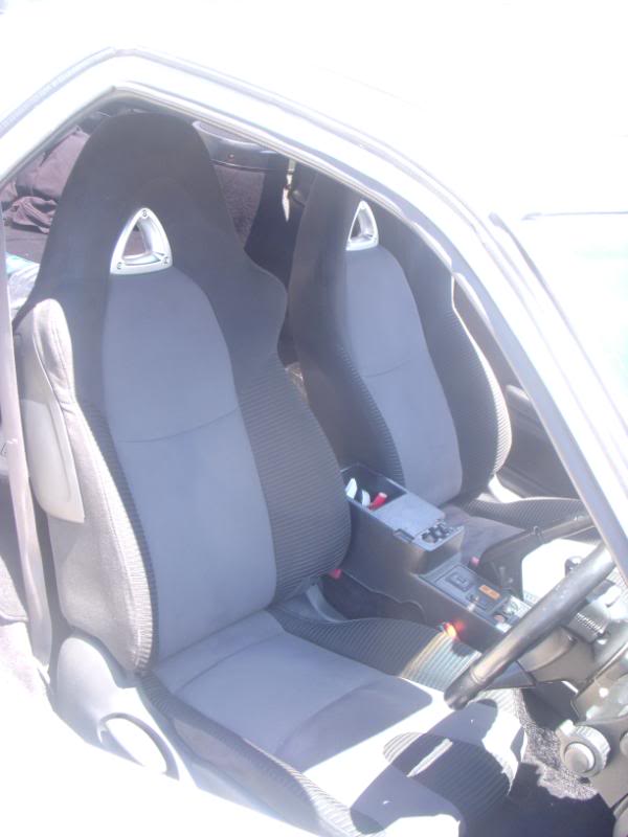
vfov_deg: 49.0
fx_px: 919
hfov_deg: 37.7
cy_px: 418
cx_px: 314
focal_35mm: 38
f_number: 3.3
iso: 100
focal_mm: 6.3
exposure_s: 1/30
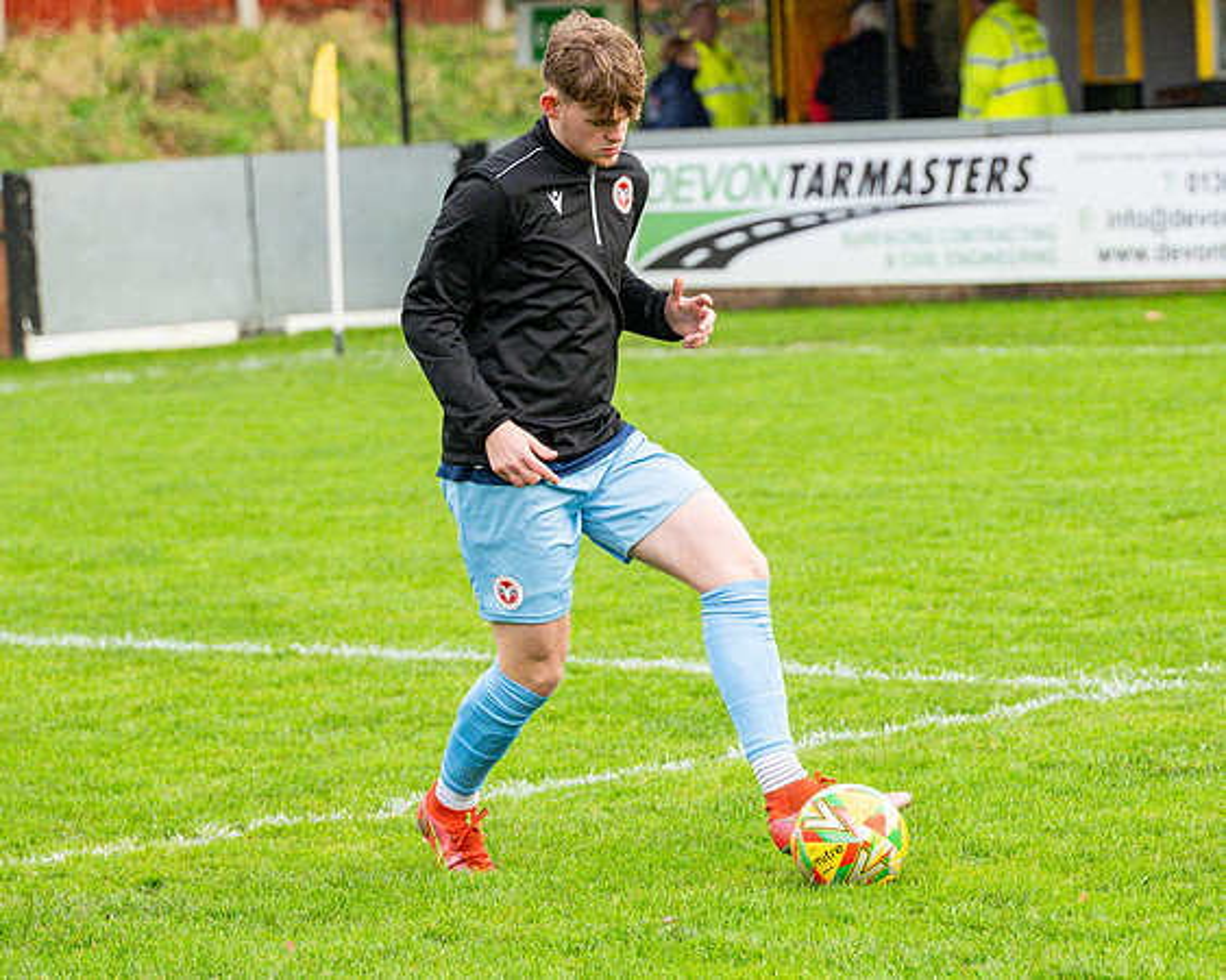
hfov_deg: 9.7
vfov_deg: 7.7
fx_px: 7233
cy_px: 642
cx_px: 660
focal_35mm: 199
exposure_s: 1/1600
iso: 800
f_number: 2.8
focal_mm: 90
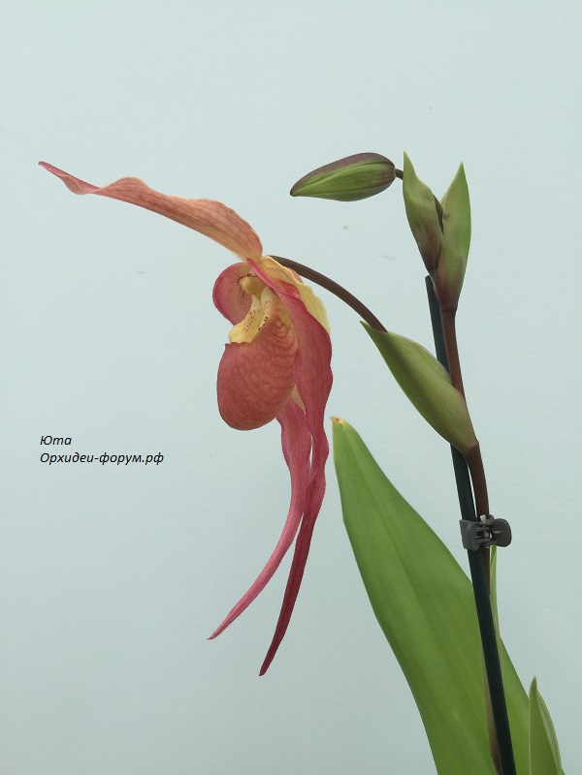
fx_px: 650
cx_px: 291
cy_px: 388
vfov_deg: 61.7
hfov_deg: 48.2
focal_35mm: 29
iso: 32
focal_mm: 4.15
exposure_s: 1/350
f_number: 2.2
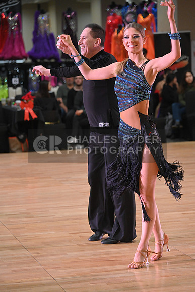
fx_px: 893
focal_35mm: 110
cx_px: 98
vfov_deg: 18.6
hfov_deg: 12.5
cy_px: 146
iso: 2500
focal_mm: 110
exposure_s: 1/320
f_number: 4
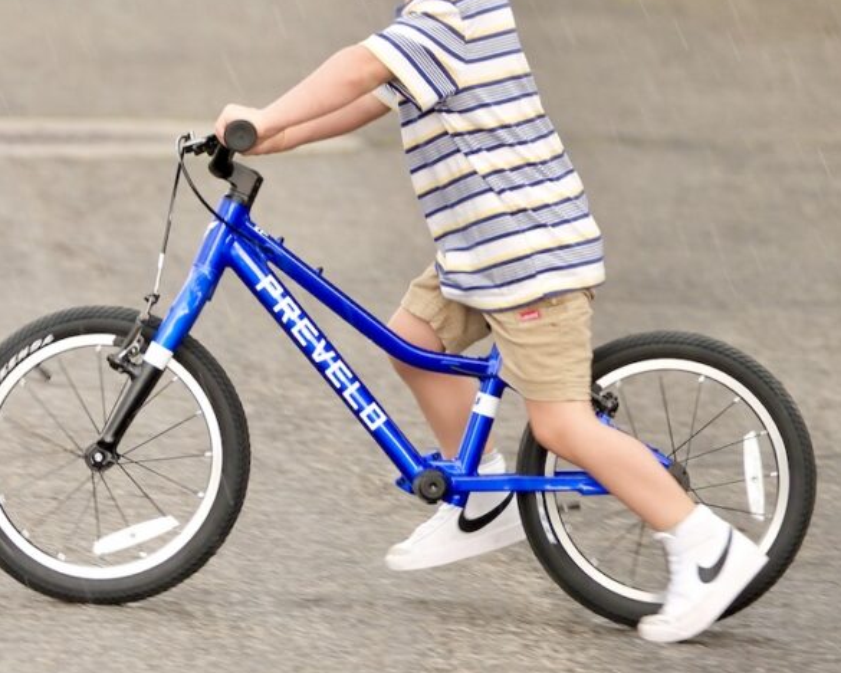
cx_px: 342
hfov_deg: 5.6
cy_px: 208
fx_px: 8587
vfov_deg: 4.5
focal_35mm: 345
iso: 500
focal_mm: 140
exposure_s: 1/210
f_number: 2.8
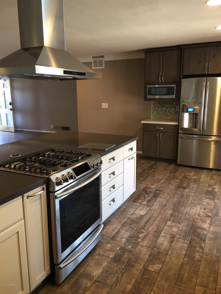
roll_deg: +0.1
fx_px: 247
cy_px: 147
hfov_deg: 48.2
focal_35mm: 29
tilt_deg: -11.5
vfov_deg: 61.7
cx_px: 110
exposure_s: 1/15
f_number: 2.2
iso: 40
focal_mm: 4.15
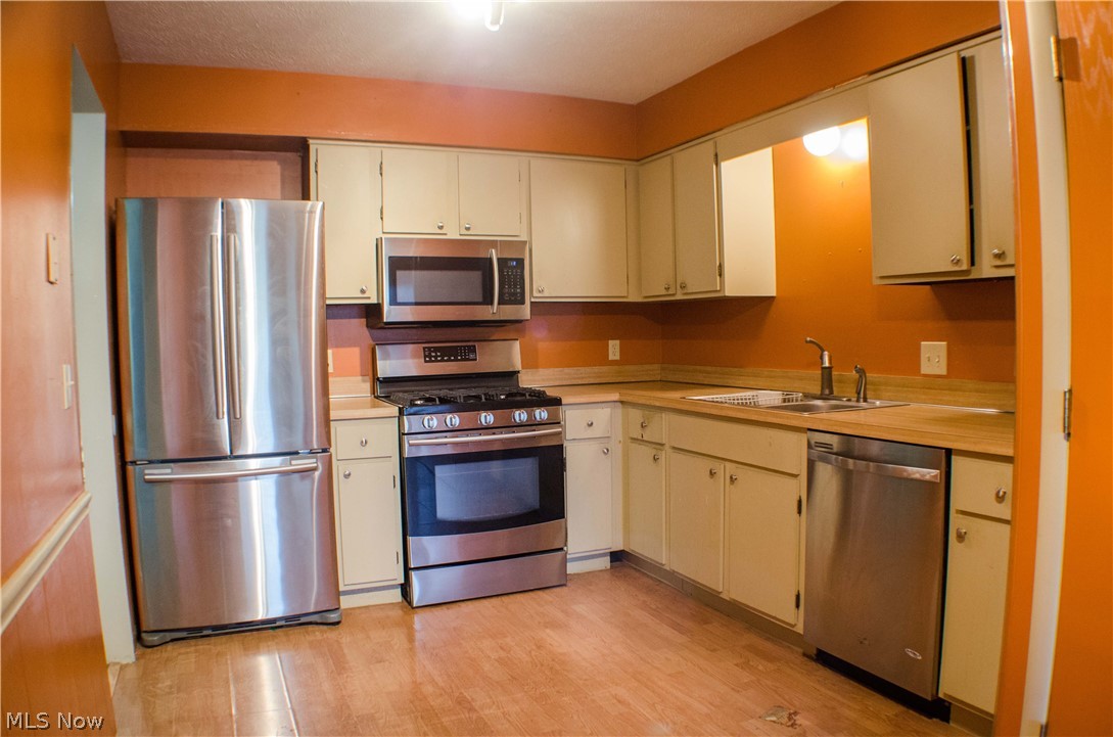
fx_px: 1018
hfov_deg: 57.3
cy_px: 368
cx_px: 556
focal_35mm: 33
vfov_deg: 39.8
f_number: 4
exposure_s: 1/30
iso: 1400
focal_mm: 22
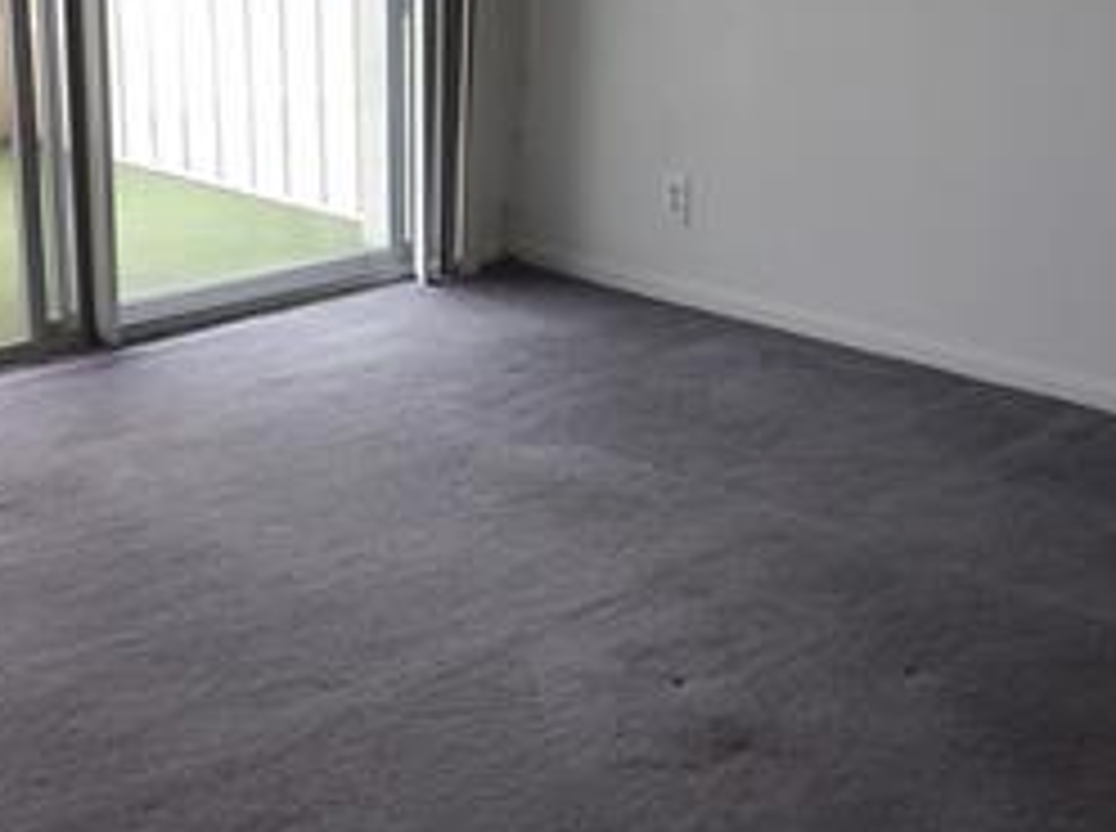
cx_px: 832
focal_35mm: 62
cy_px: 299
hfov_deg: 30.7
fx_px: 1995
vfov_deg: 23.5
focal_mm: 4.3
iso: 100
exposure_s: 1/55
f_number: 3.2
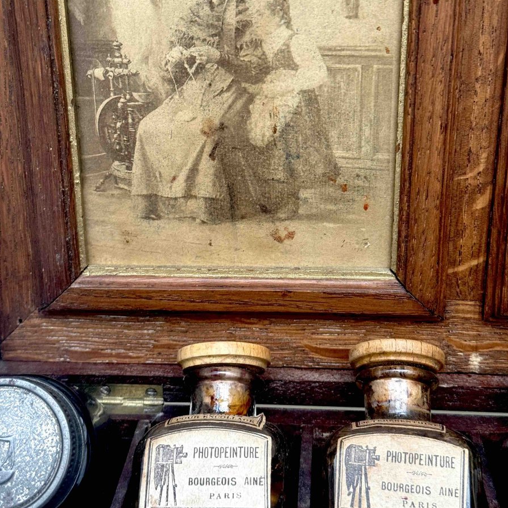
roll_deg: +2.8
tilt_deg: -22.3
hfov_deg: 30.0
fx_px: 946
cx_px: 255
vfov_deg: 29.9
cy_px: 193
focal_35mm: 57
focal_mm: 6.76
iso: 200
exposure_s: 1/50
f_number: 1.78
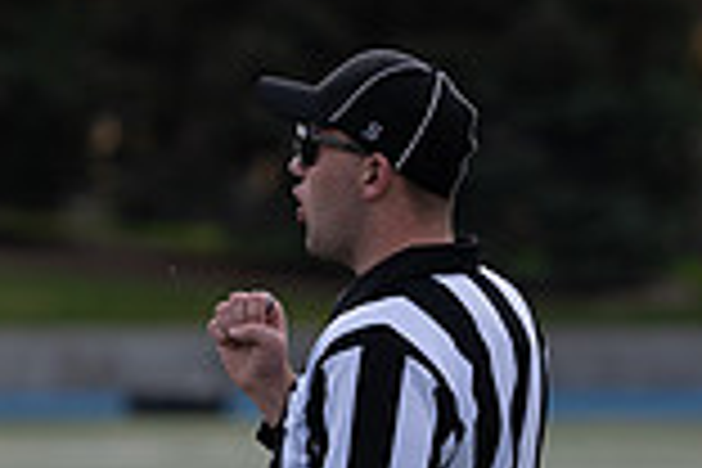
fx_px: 9418
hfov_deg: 4.3
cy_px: 344
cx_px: 238
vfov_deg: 2.8
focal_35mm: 483
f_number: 2.8
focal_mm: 130
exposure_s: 1/2500
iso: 200
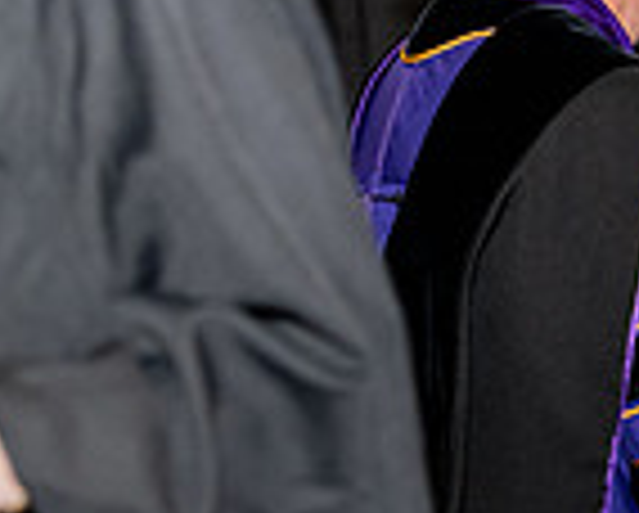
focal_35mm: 307
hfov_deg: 6.1
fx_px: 5814
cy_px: 313
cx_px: 1292
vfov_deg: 5.1
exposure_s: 1/200
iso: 1600
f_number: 5.6
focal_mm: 80
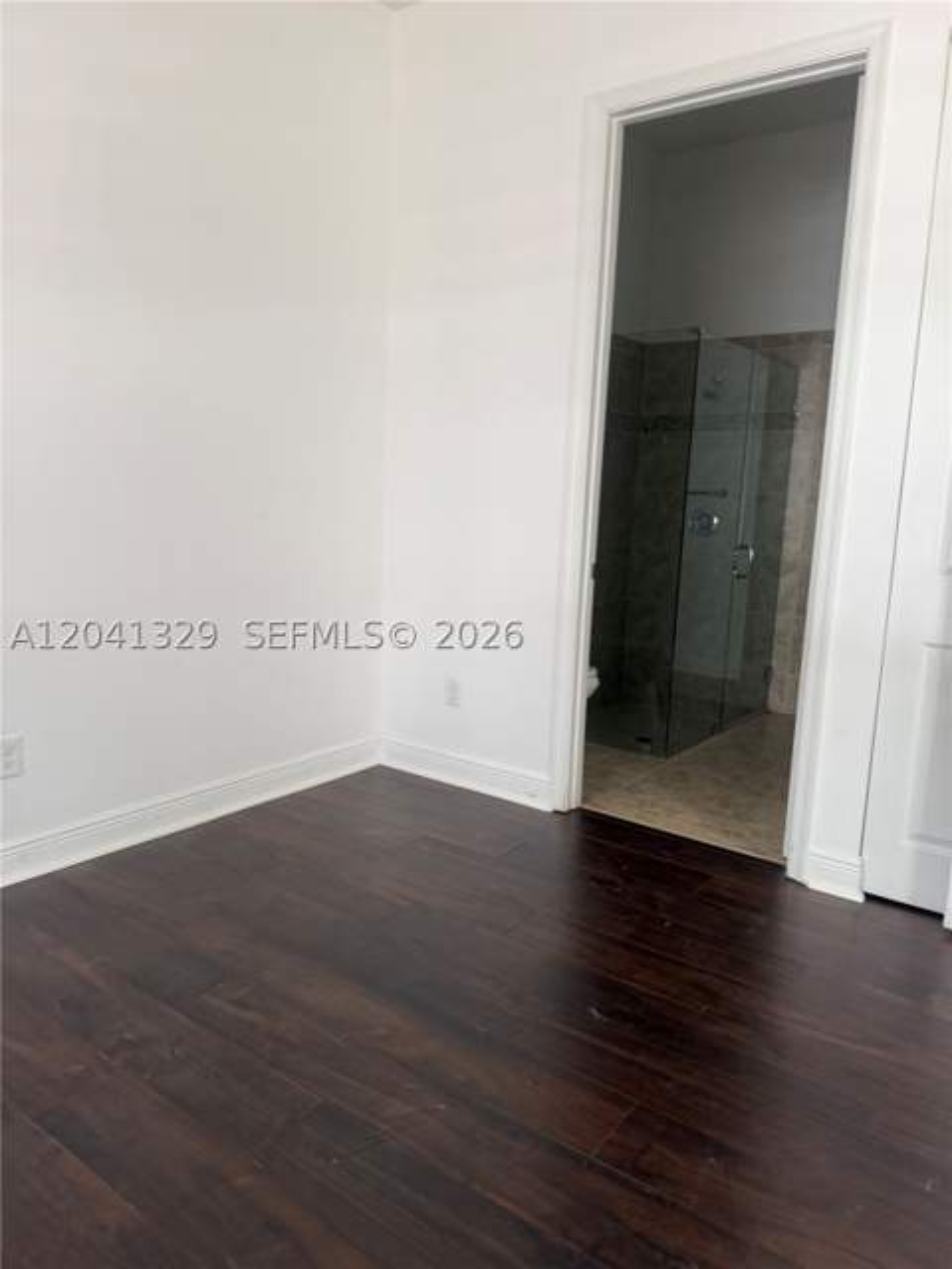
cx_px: 476
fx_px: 880
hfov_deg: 56.8
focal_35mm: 24
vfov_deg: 71.6
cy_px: 634
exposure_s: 1/121
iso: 160
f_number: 1.78
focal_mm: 6.76
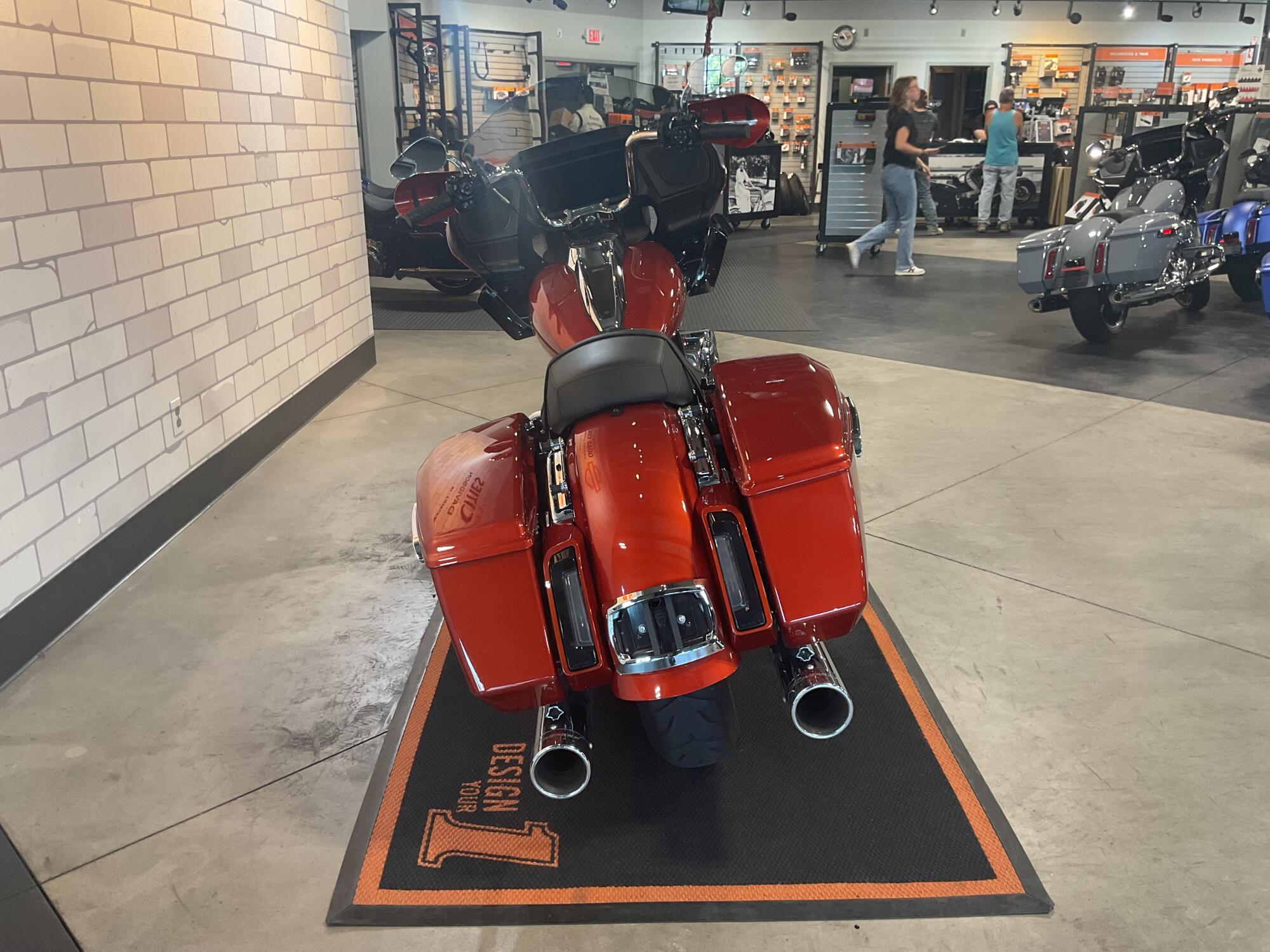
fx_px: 1064
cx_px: 635
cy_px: 476
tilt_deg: -19.4
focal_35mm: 29
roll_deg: +1.0
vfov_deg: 48.2
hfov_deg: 61.7
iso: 64
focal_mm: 3
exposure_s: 1/50
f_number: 1.8
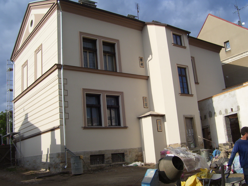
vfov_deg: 38.7
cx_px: 124
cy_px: 93
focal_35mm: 37
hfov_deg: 50.1
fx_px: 265
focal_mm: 6
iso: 80
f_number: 4.8
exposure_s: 1/750
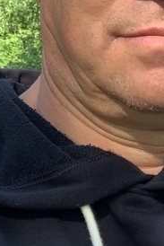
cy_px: -75
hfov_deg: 14.1
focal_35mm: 97
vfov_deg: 19.4
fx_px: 662
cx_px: 118
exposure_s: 1/135
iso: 16
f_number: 2.2
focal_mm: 2.87
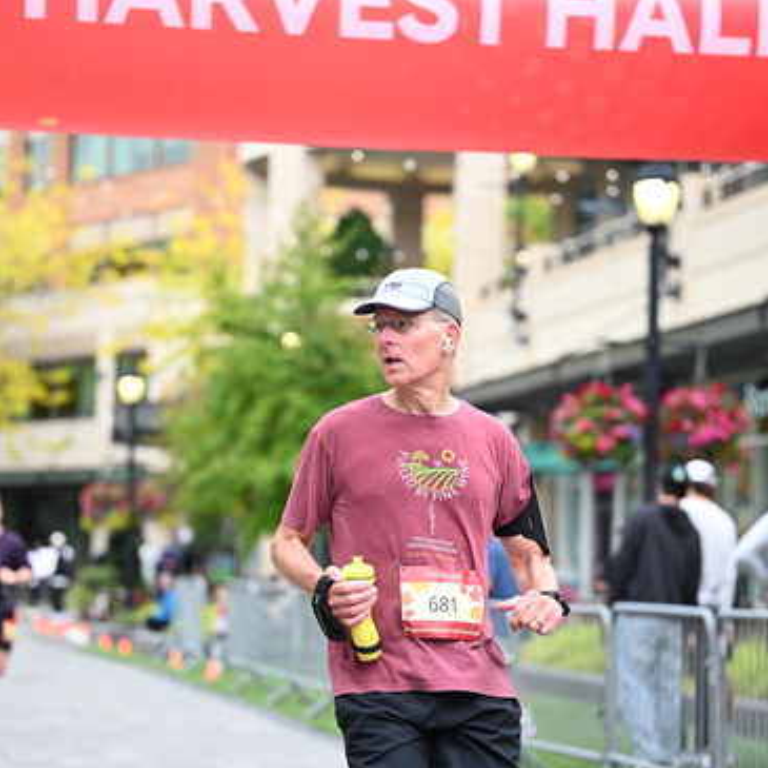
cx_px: 384
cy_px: 457
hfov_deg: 14.8
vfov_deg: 14.8
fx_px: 2962
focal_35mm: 118
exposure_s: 1/1250
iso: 640
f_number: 2.8
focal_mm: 92
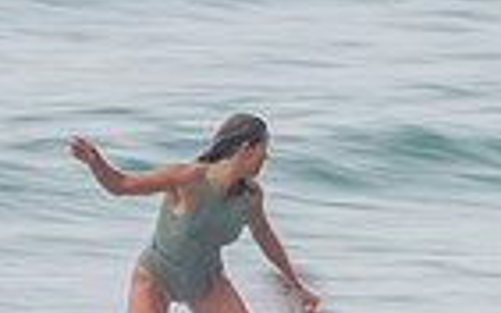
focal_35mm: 2448
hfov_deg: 0.9
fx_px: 33411
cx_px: 217
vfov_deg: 0.5
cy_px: 534
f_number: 8
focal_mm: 500
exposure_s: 1/30
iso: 64
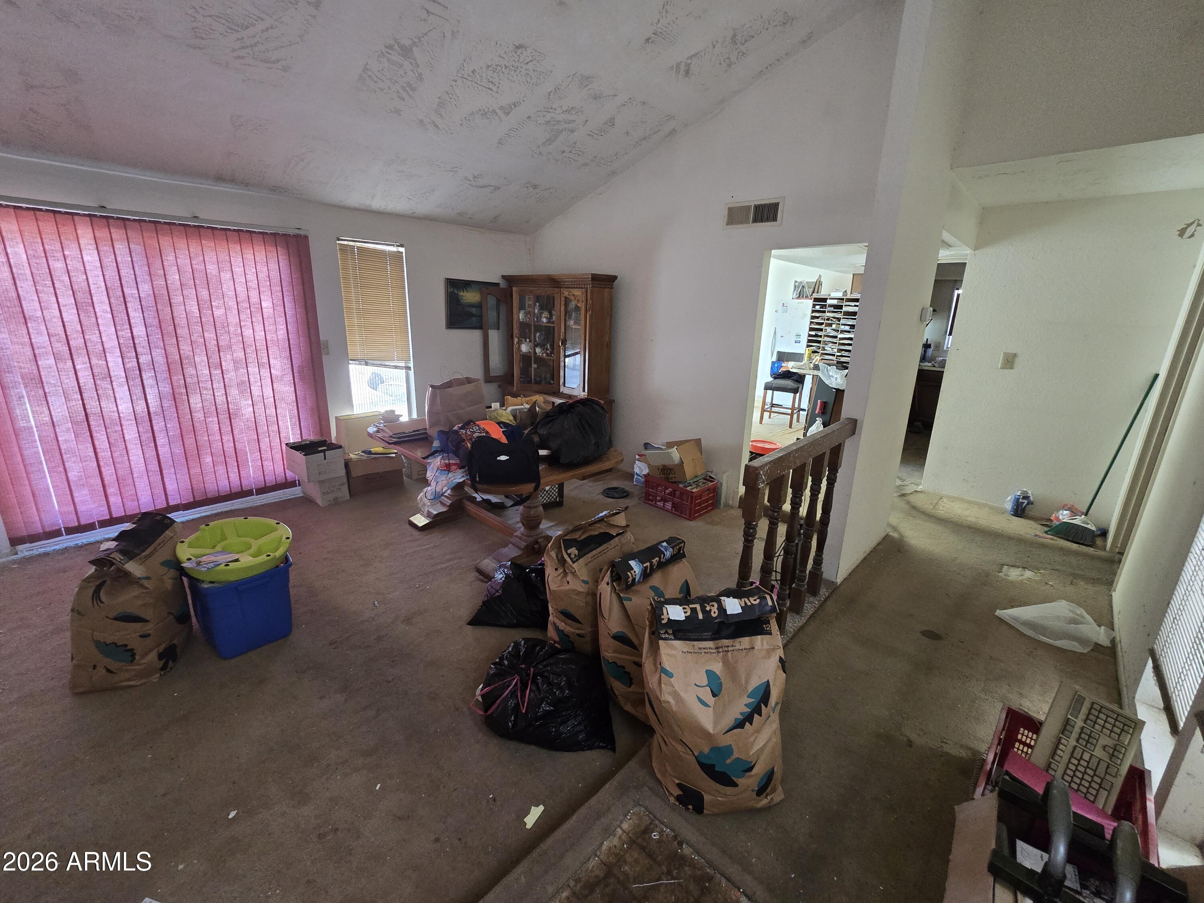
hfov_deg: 106.2
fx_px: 452
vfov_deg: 89.9
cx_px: 602
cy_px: 452
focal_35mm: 13
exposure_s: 1/60
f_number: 2.2
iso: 400
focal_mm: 2.2
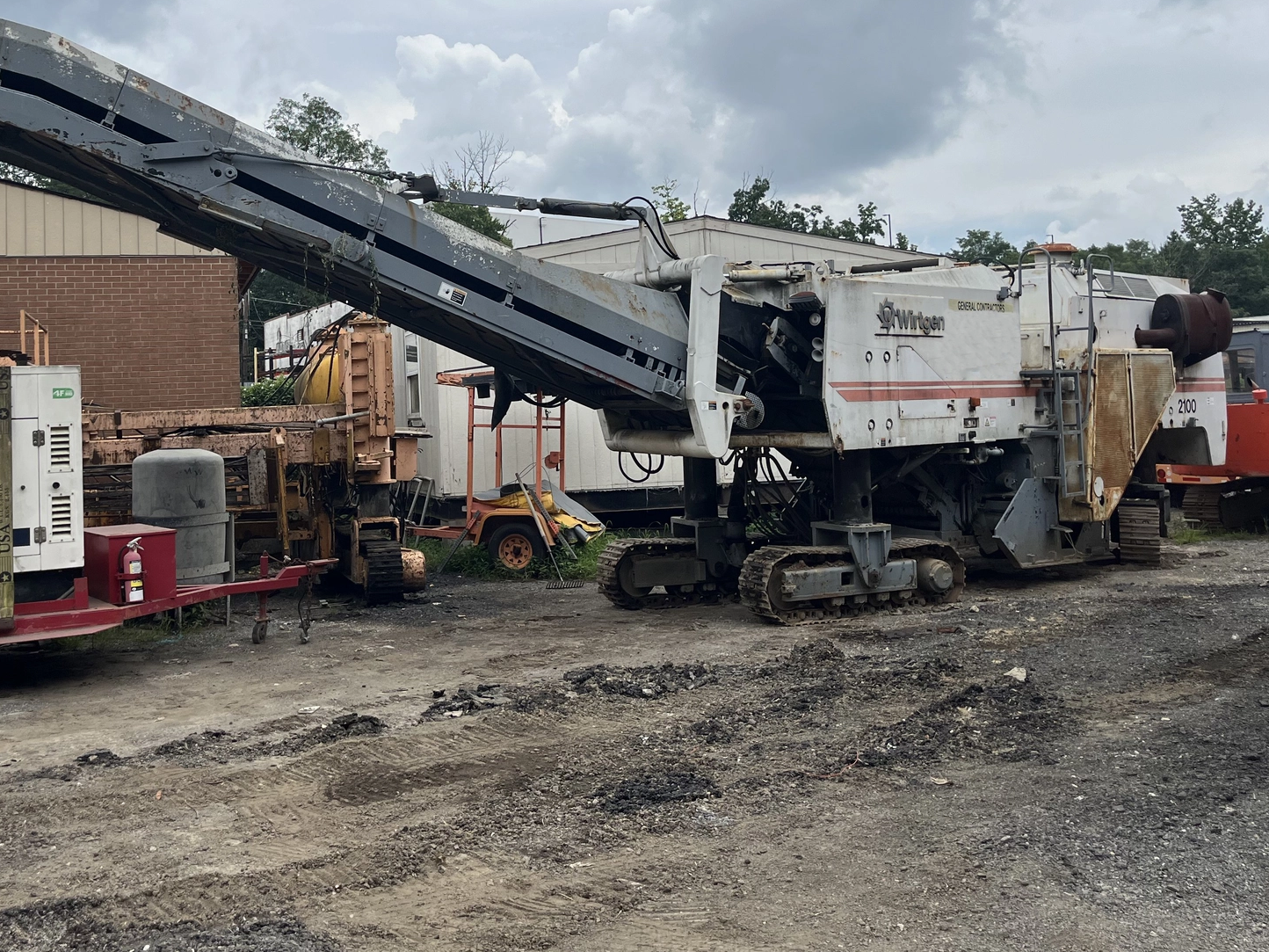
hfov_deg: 50.7
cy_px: 302
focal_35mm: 36
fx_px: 1320
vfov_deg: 39.1
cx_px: 460
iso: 50
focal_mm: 5.1
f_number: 1.6
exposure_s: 1/4016
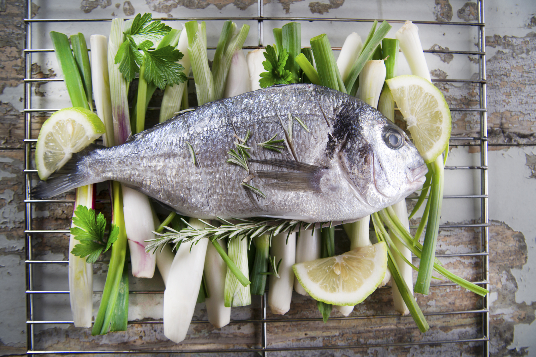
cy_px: 178
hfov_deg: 65.5
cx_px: 268
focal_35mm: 28
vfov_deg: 46.4
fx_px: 417
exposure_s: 1/125
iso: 100
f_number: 8
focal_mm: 28
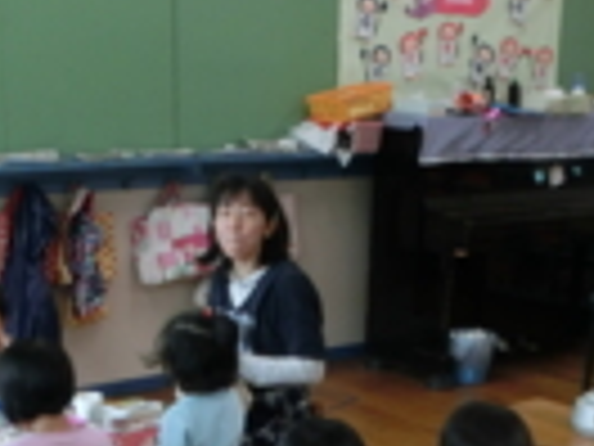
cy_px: 608
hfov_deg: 26.7
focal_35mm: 73
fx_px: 1253
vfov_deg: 18.5
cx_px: 266
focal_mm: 4.24
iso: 400
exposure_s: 1/250
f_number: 3
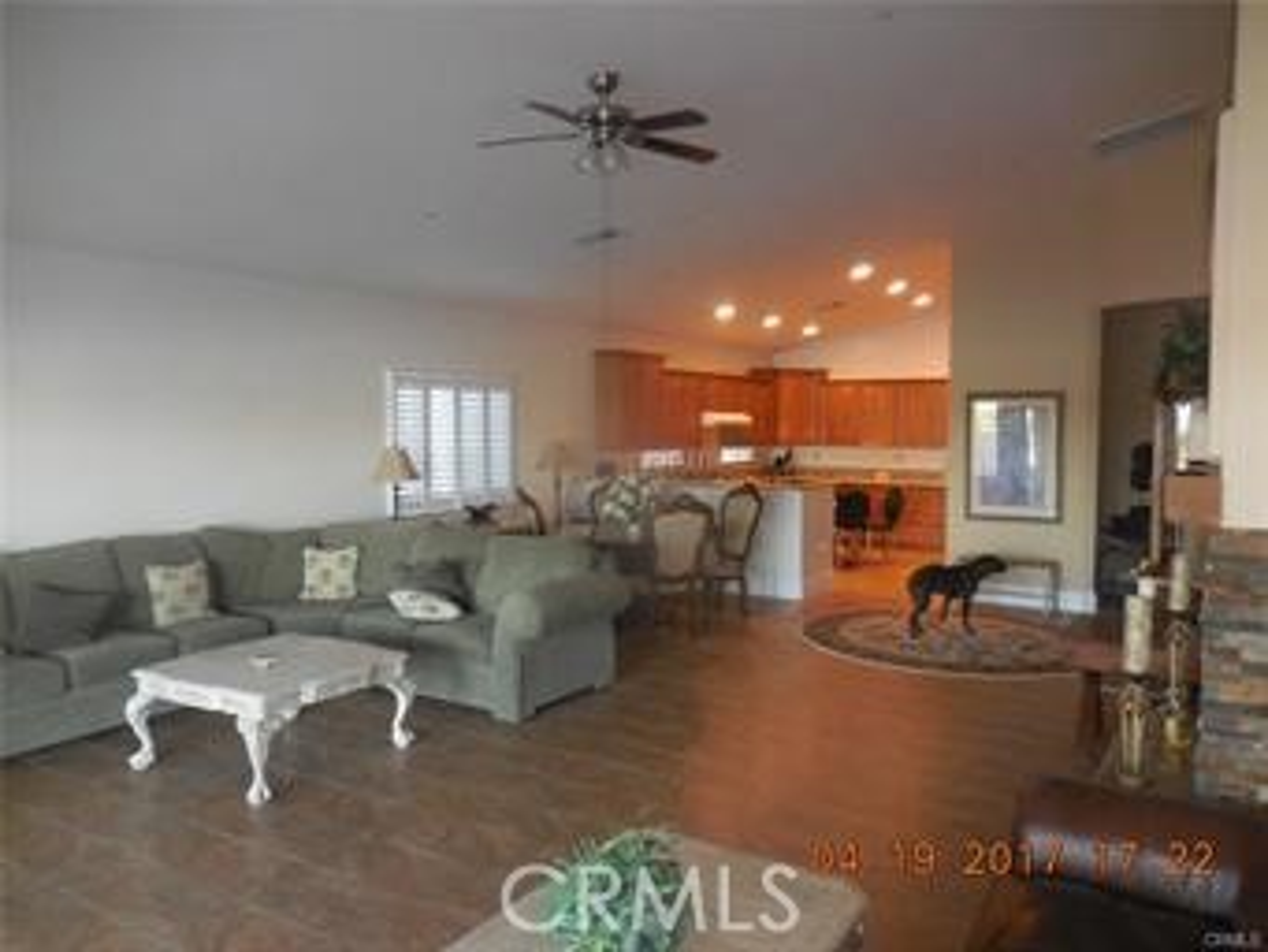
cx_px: 634
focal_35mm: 25
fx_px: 916
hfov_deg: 69.4
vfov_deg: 54.9
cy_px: 476
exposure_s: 1/25
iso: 400
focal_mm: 4.5
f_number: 3.3
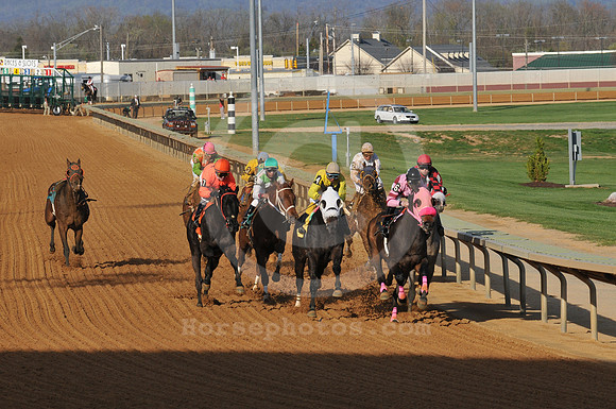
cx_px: 308
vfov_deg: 4.6
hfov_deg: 6.9
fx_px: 5126
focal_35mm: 300
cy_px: 204
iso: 400
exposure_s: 1/1000
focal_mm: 200
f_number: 8
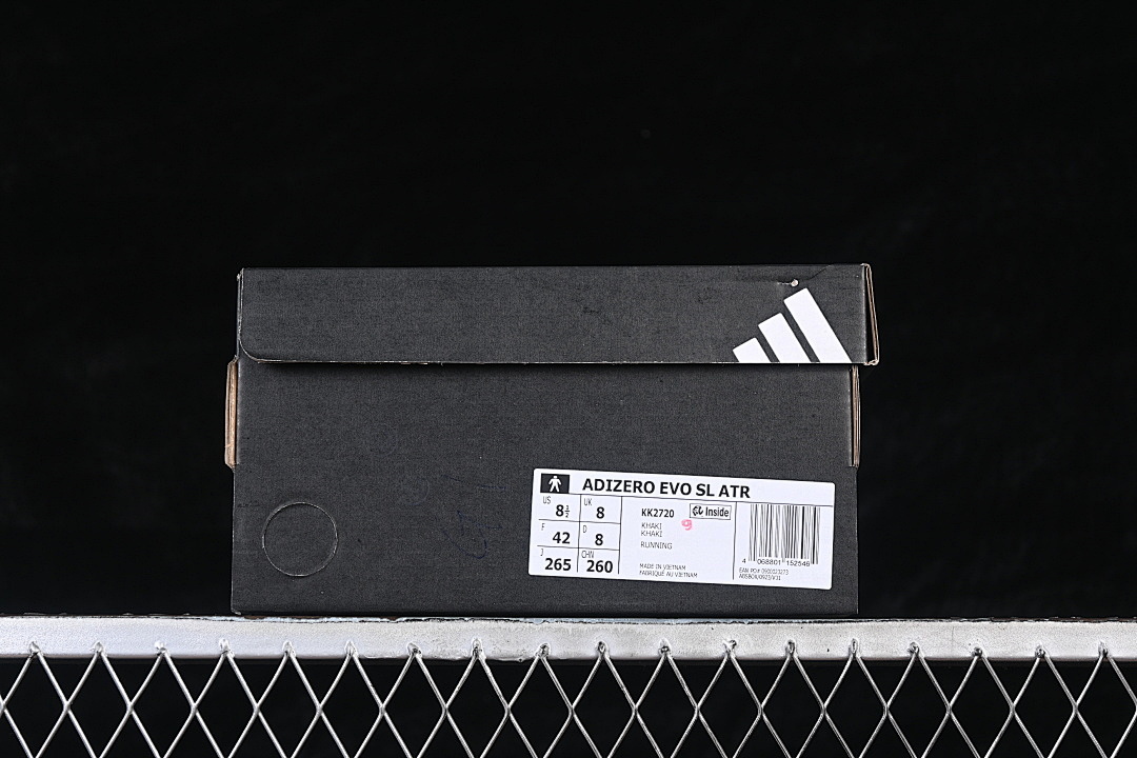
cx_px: 568
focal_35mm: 75
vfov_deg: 18.2
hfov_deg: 27.0
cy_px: 379
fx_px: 2369
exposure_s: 1/60
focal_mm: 50
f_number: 6.3
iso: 160
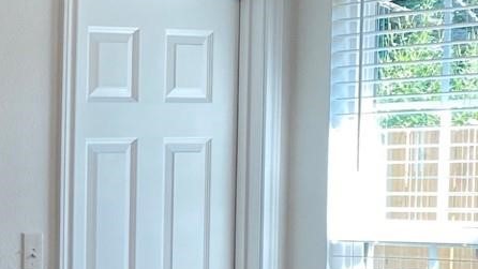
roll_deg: +0.4
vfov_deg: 9.2
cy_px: 334
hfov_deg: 15.2
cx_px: -258
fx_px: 1648
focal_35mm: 130
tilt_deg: -6.8
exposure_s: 1/120
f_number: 1.8
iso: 50
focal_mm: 4.25
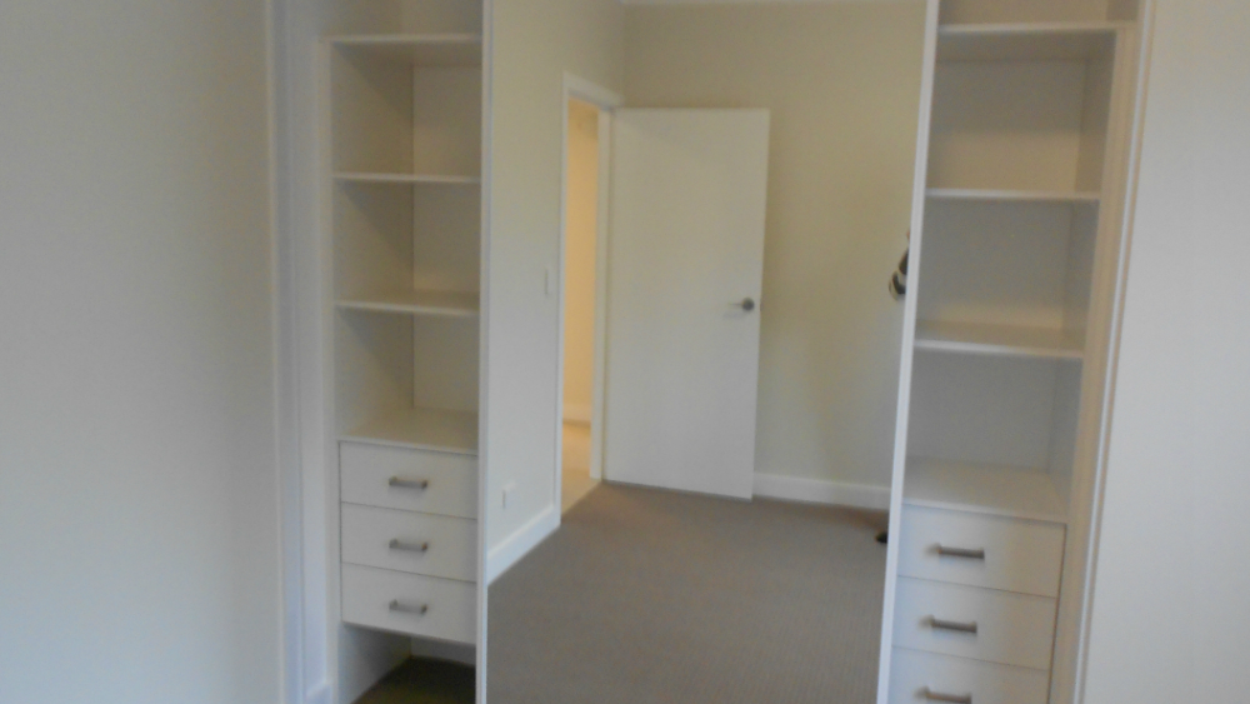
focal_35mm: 29
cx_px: 620
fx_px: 961
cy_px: 341
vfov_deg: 40.2
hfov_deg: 66.1
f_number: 3.2
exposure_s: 1/30
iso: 250
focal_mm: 4.6
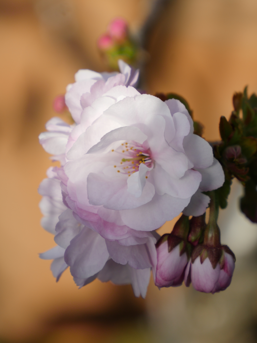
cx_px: 128
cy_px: 172
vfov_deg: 5.6
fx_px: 3524
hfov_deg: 4.2
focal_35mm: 356
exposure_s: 1/400
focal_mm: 178
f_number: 6.3
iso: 200
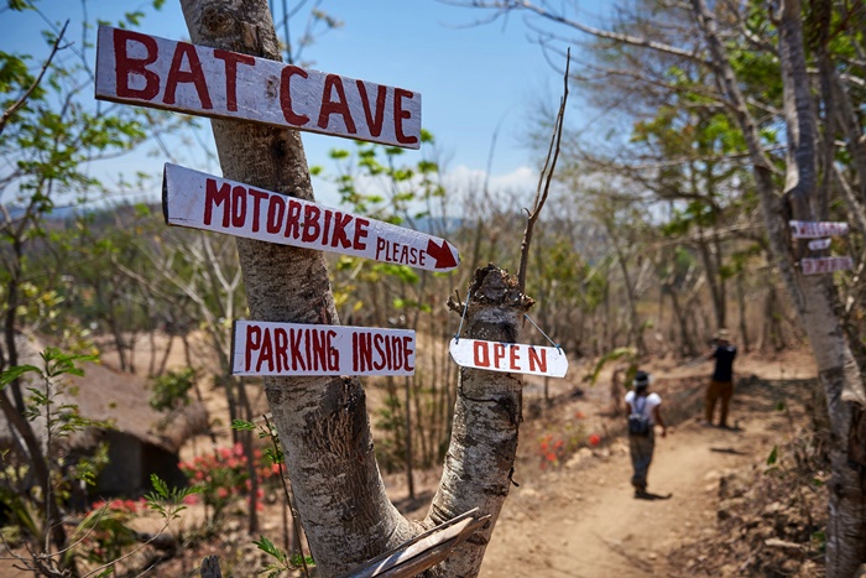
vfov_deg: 41.1
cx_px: 433
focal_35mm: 32
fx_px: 770
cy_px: 289
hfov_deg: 58.7
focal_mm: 32
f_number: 2.8
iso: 100
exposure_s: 1/2500
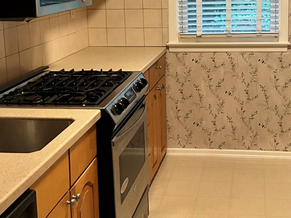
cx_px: 203
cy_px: 43
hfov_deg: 31.3
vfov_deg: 23.7
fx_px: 513
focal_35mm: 61
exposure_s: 1/60
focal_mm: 3
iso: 200
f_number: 1.8
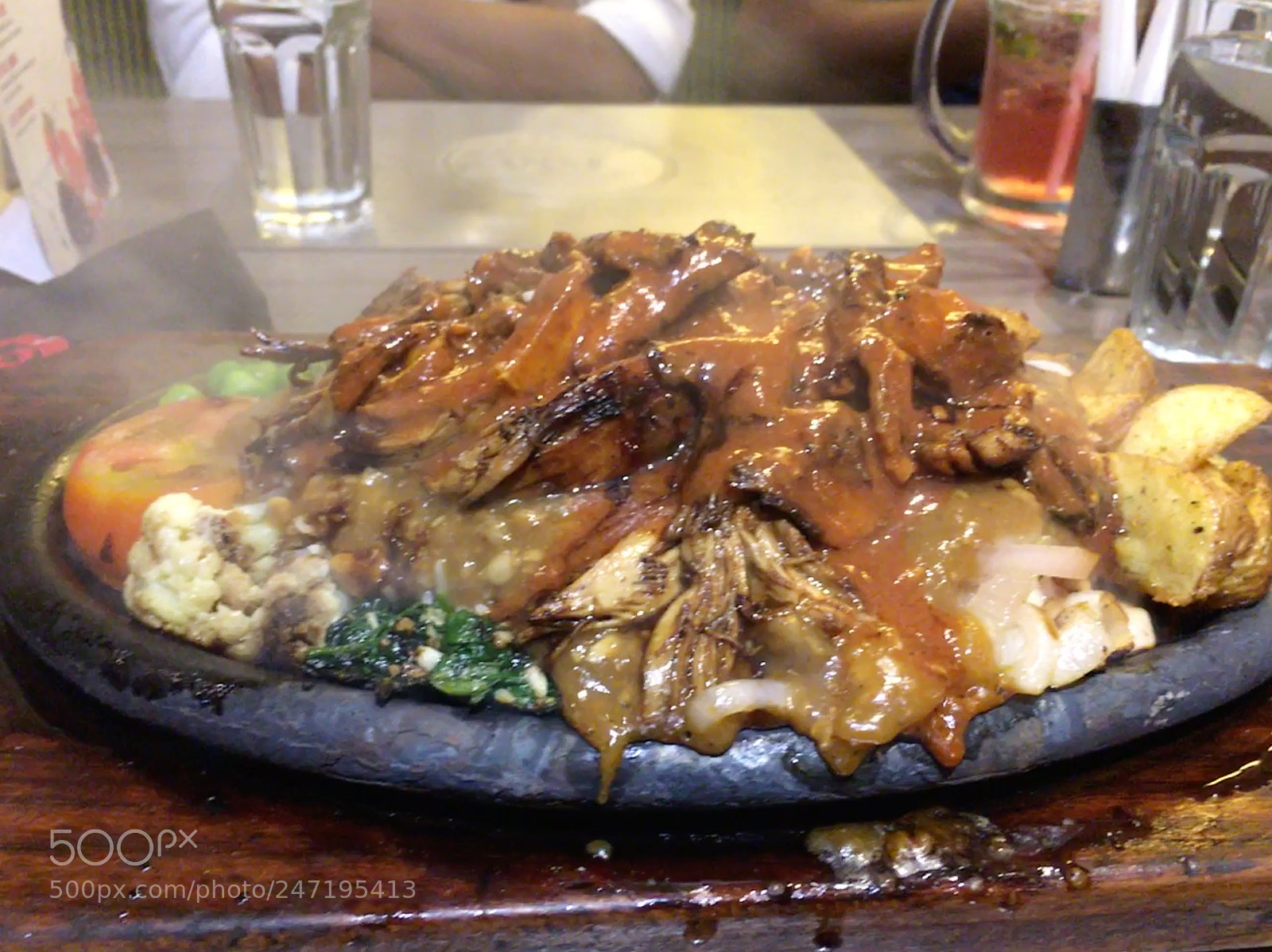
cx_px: 636
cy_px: 476
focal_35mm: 29
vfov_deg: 48.2
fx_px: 1065
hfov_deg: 61.7
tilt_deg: -29.5
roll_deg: -3.7
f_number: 2.2
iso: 400
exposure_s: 1/17
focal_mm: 4.15
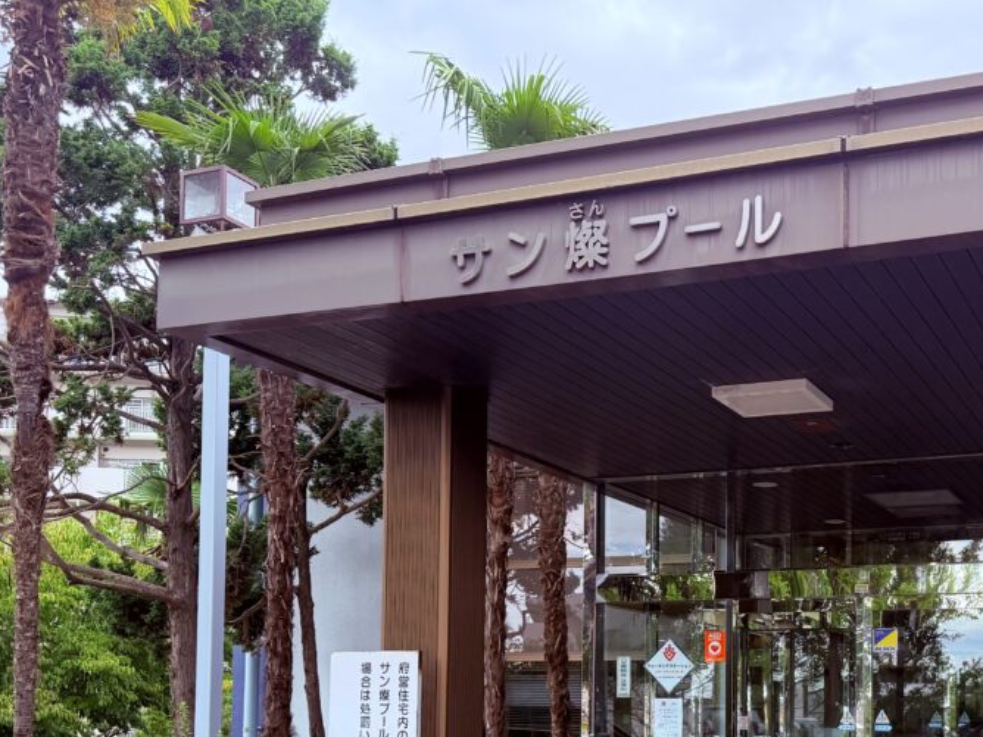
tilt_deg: +2.9
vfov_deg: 30.3
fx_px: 1306
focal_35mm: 46
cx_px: 720
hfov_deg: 40.2
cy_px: 647
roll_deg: -0.8
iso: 100
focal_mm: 6.76
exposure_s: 1/517
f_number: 1.78
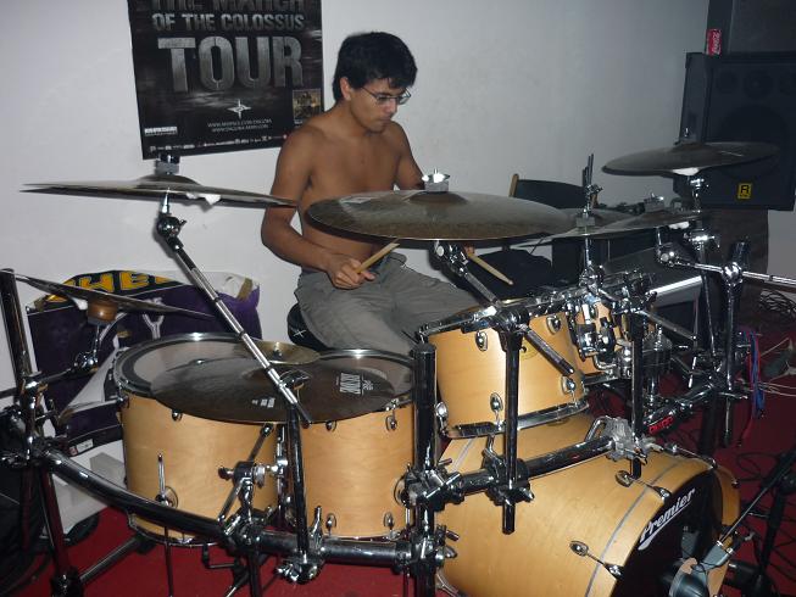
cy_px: 298
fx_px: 759
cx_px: 398
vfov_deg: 43.0
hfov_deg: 55.3
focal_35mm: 33
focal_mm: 5.5
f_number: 2.8
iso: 160
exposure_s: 1/30
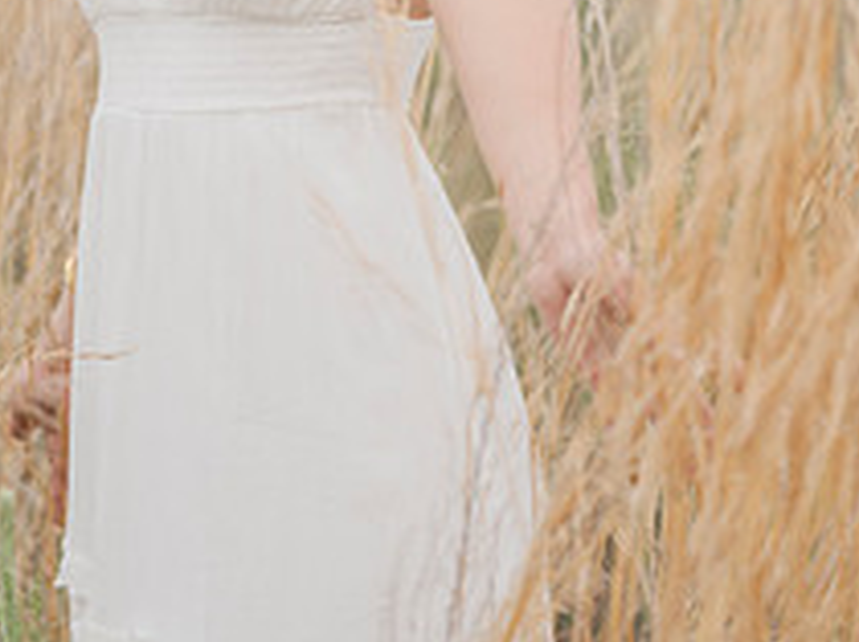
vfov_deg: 7.5
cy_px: 37
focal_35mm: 196
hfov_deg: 10.1
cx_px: 491
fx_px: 4858
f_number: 2.8
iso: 320
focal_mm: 95
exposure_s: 1/320
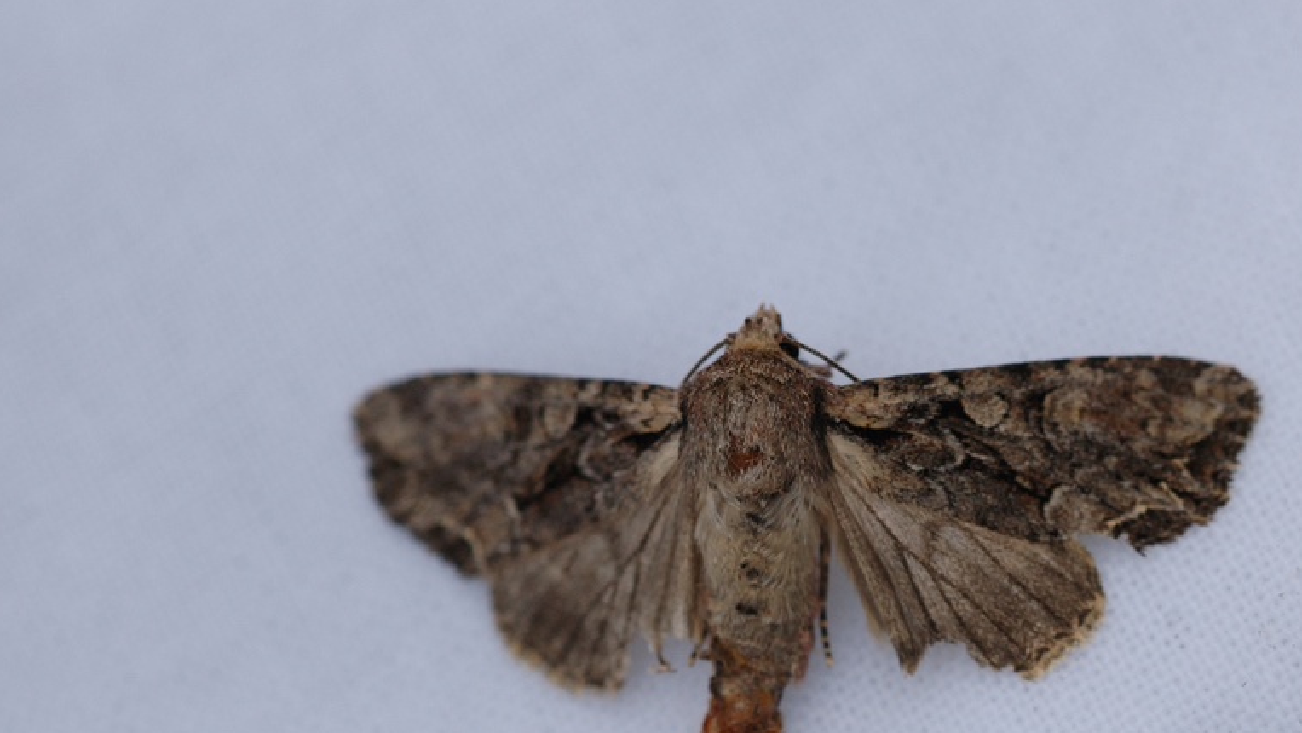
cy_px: 481
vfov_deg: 5.8
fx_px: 7170
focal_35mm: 208
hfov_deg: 10.4
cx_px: 809
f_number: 9
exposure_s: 1/250
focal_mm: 105
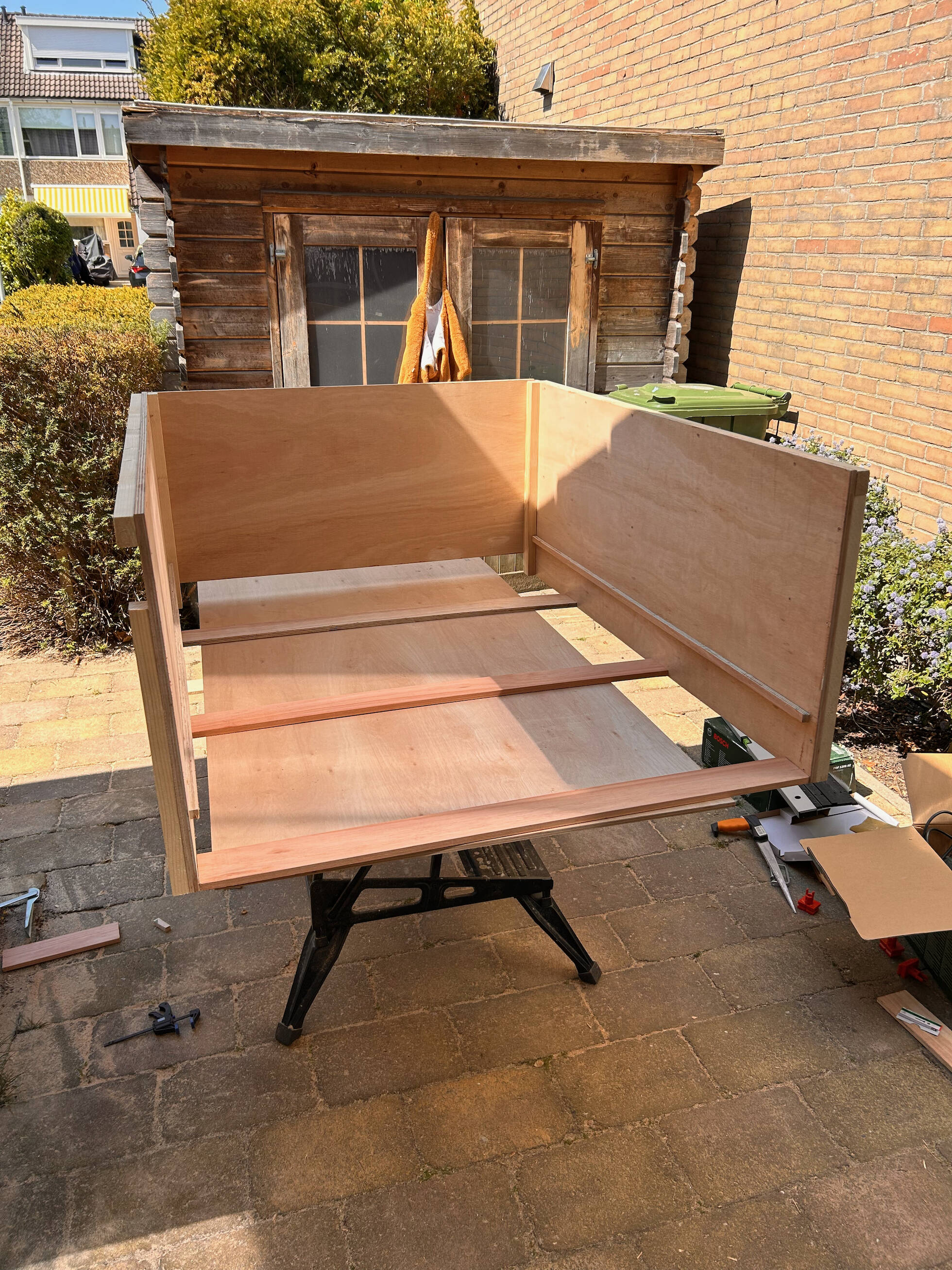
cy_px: 635
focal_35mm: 26
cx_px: 476
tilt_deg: -24.5
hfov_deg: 53.1
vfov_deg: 67.3
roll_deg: -0.2
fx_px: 954
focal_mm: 5.7
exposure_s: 1/1395
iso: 50
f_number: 1.5
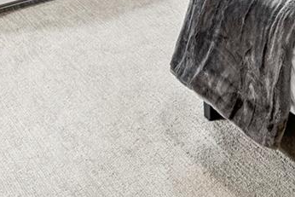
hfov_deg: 26.8
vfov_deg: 13.9
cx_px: 241
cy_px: -254
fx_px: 607
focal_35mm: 74
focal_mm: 16
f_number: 9
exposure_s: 1/1.25
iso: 640
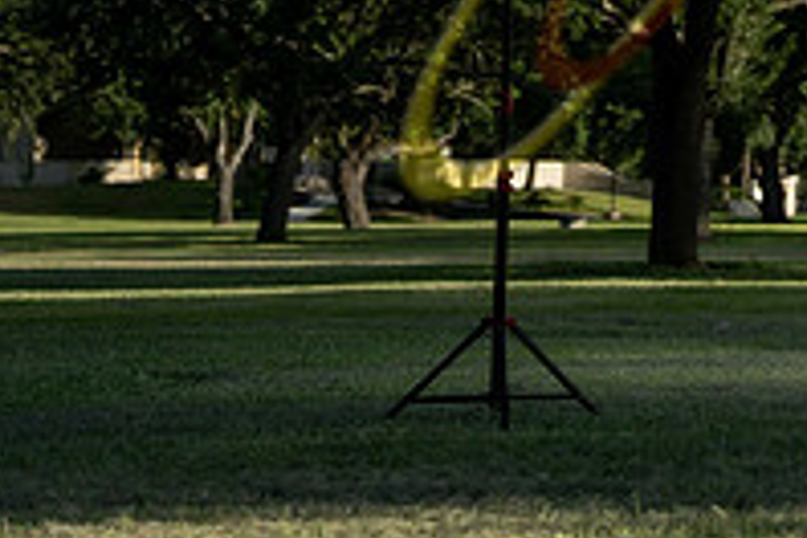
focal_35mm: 170
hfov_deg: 11.6
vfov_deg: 8.0
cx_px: 1162
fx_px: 3811
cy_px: -190
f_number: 2.2
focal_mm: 58
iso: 320
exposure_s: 1/8000
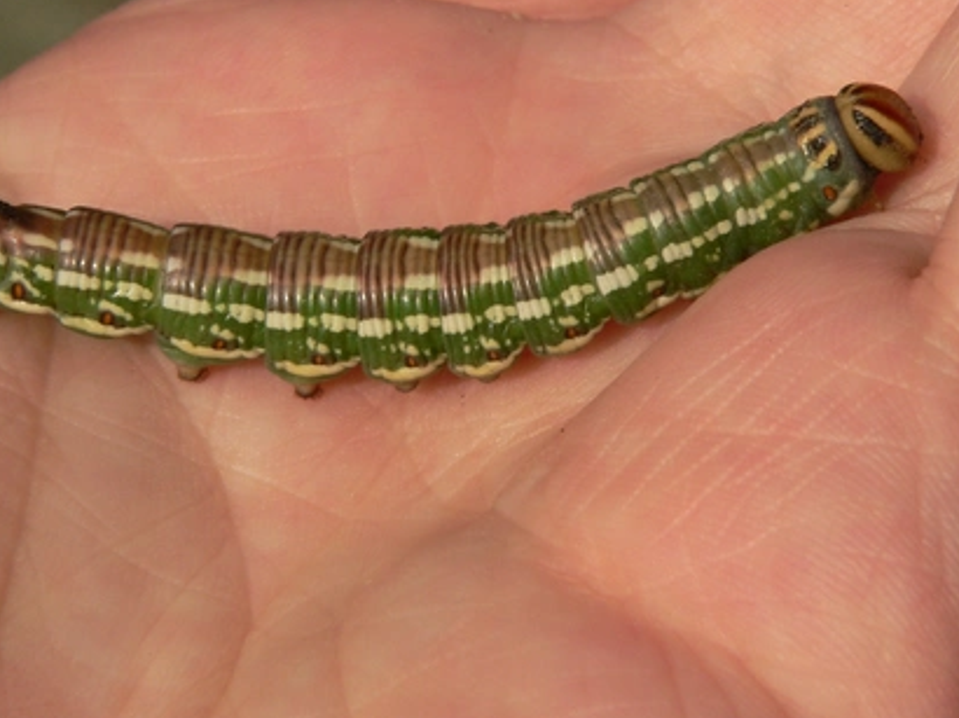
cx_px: 475
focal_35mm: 164
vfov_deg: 9.0
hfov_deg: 12.1
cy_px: 210
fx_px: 4541
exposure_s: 1/640
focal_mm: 17.4
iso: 100
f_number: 5.6
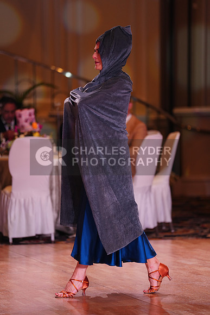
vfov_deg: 10.6
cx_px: 105
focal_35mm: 194
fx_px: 1696
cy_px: 158
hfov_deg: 7.1
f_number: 2.8
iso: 640
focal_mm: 194
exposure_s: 1/250
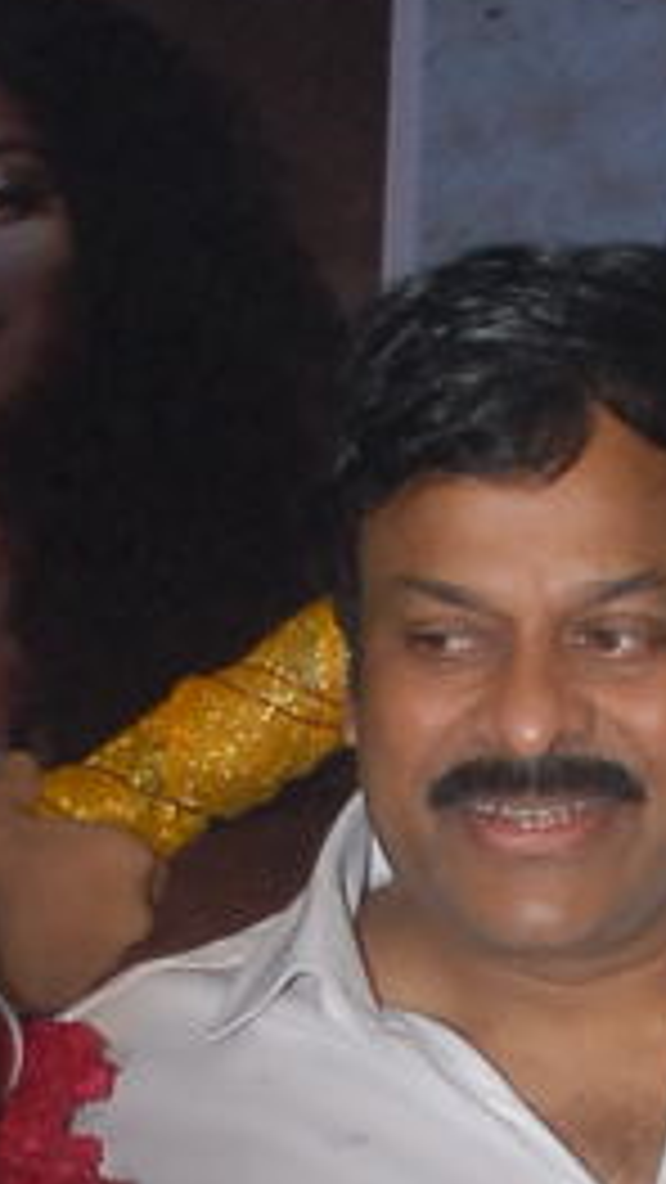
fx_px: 6622
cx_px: 554
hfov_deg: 5.8
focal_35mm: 211
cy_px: 1085
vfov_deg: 10.2
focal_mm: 22
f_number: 7.1
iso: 500
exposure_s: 1/125
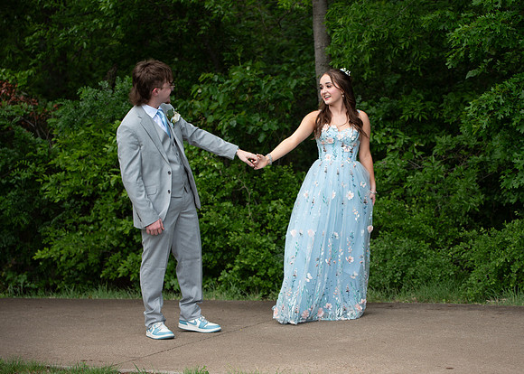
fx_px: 1281
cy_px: 183
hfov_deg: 23.1
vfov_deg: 16.6
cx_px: 291
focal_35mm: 86
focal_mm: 70
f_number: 2.8
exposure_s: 1/640
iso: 100
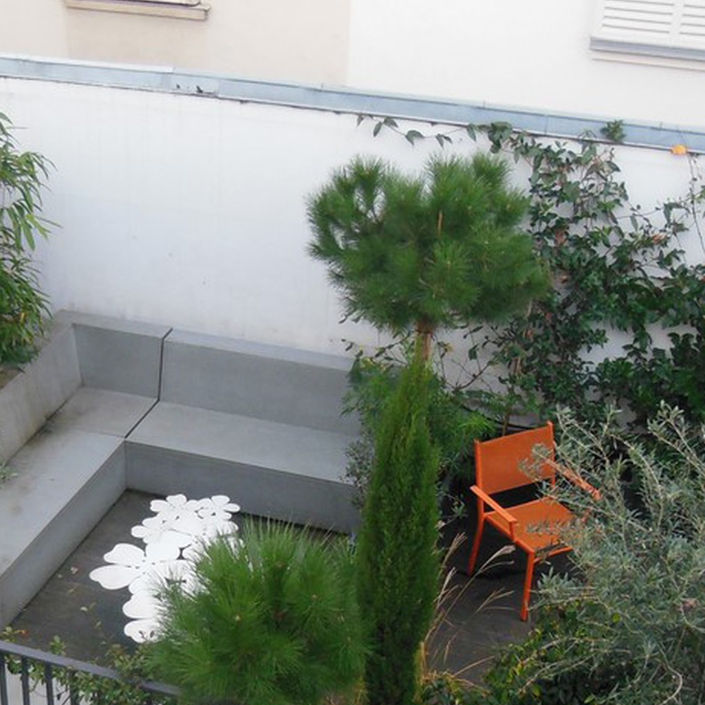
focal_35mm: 64
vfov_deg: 26.7
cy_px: 484
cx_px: 188
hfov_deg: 26.6
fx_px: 1475
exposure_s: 1/200
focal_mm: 5.2
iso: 400
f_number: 3.7
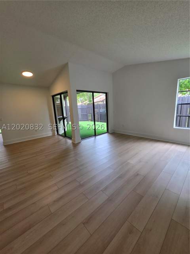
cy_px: 127
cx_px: 95
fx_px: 95
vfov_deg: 106.2
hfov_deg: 89.9
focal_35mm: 13
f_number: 1.9
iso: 64
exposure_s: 1/120
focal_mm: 2.2
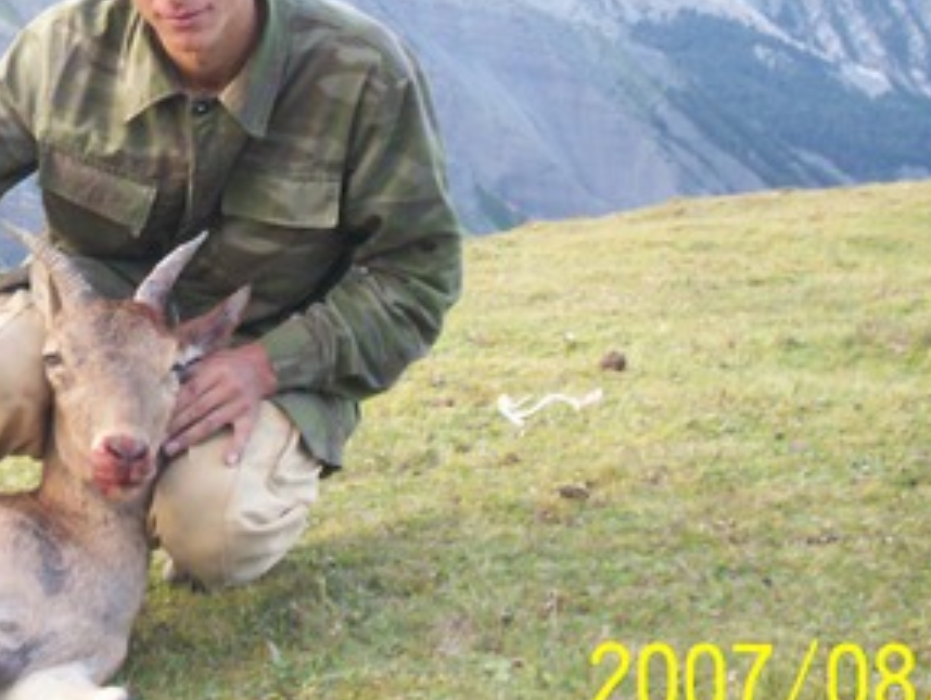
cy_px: 54
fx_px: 2369
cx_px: 36
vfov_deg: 16.6
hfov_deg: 21.6
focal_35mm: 88
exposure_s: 1/30.3
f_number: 4.5
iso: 100
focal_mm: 5.9
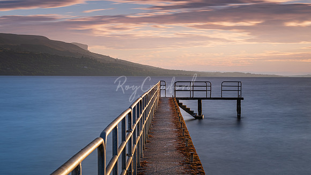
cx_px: 153
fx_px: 662
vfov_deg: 15.0
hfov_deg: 26.4
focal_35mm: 80
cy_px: 87
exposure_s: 60
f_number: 11
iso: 160
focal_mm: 50
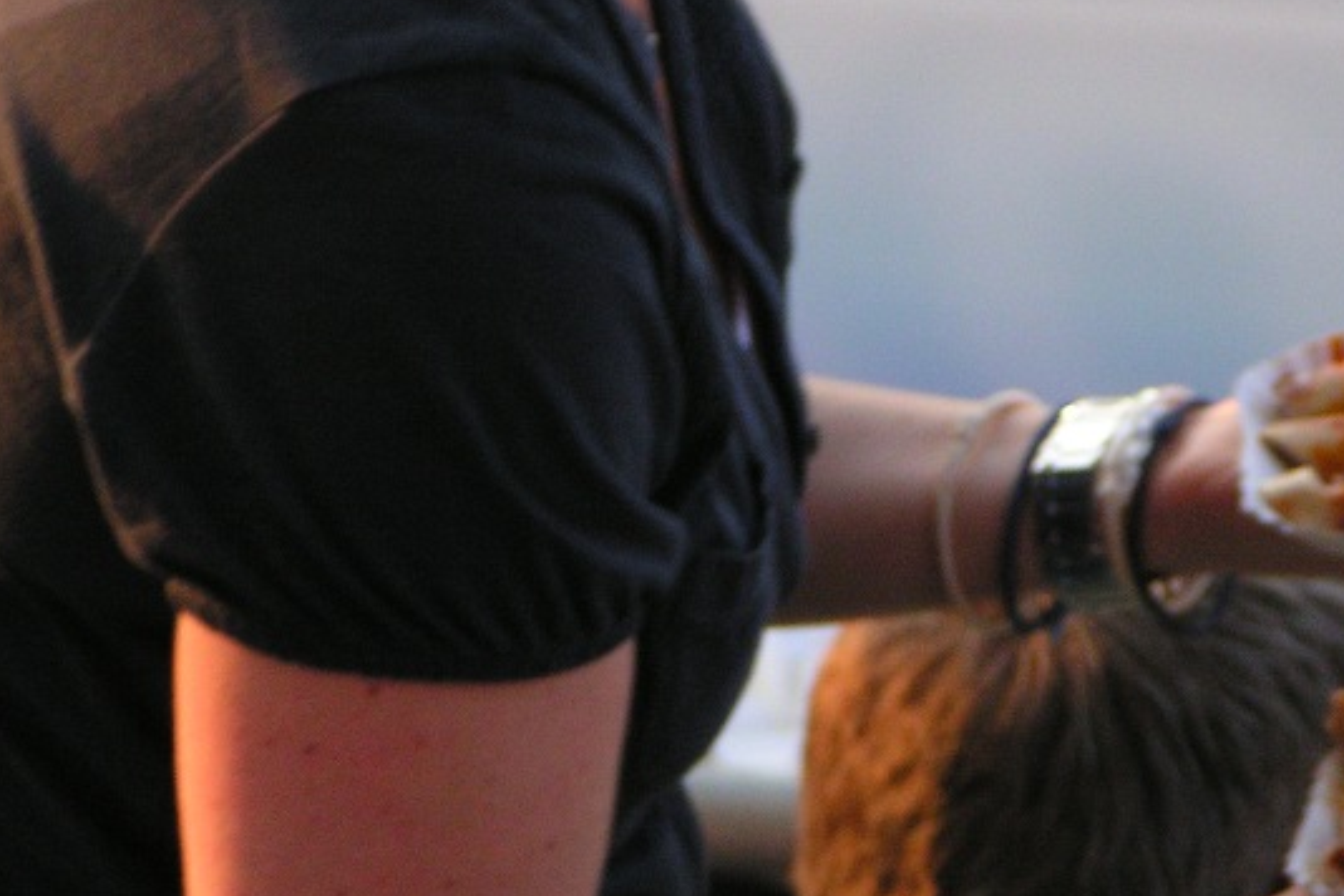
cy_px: 252
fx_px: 10005
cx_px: 936
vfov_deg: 5.1
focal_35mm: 268
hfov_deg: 7.7
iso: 160
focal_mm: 26.3
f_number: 3.5
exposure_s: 1/160
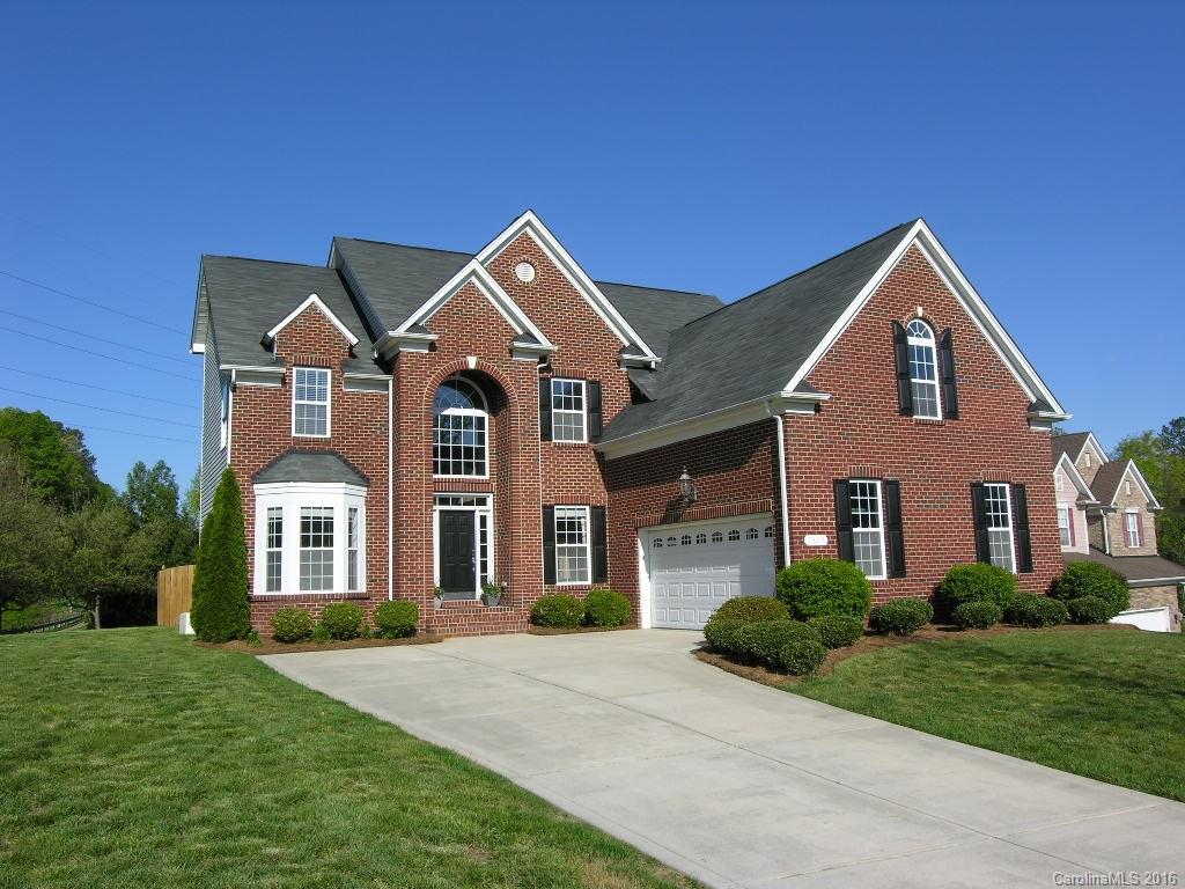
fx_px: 959
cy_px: 444
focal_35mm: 28
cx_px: 592
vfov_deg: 49.7
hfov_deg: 63.4
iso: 50
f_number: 6
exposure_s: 1/291
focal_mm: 7
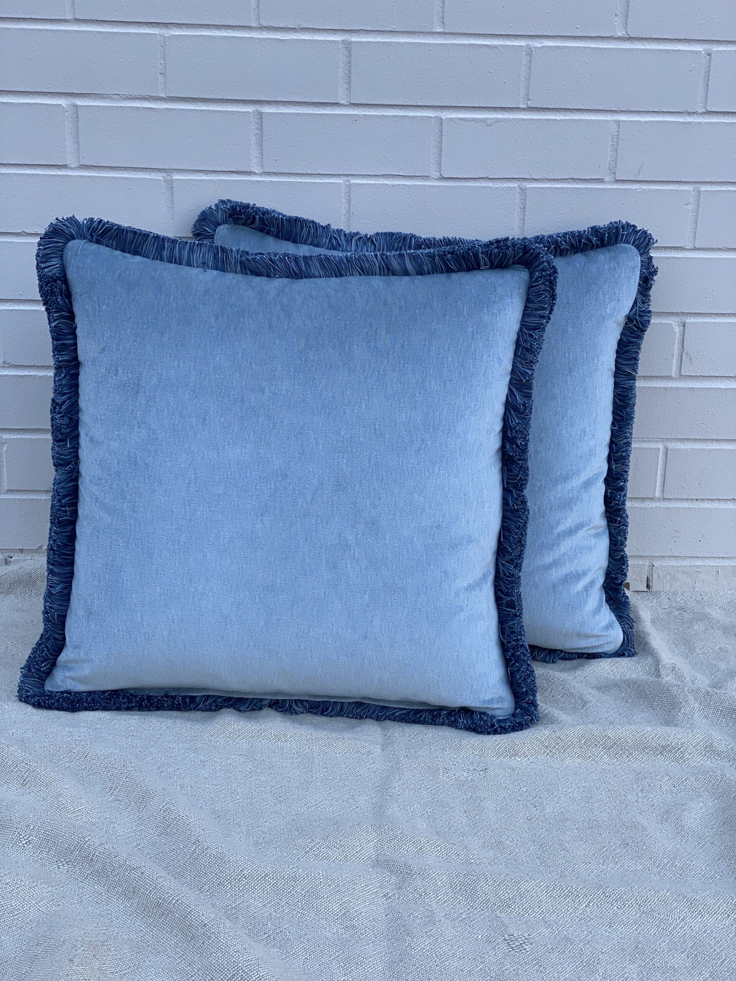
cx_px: 368
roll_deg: -1.8
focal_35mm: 52
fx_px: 1474
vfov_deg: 36.8
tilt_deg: -18.0
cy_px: 490
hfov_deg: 28.0
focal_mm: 6
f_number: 2
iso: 32
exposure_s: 1/122
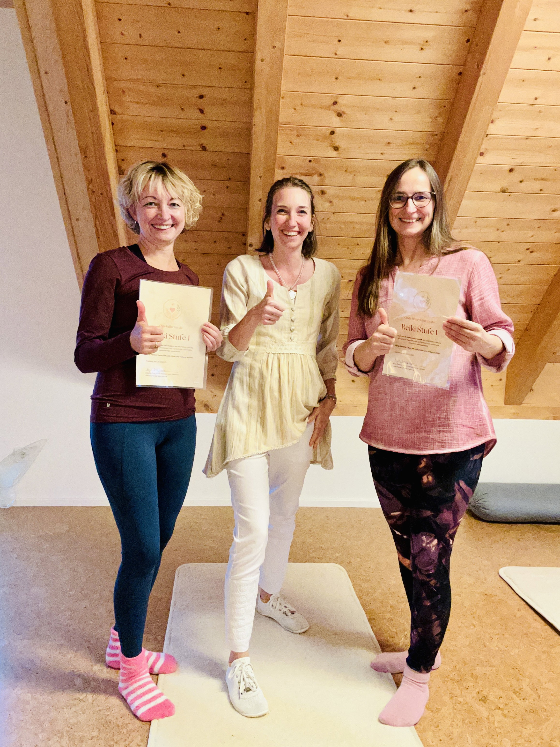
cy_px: 374
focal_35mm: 30
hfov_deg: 46.8
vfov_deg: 60.0
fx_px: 647
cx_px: 280
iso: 320
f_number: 1.9
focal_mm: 2.69
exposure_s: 1/49
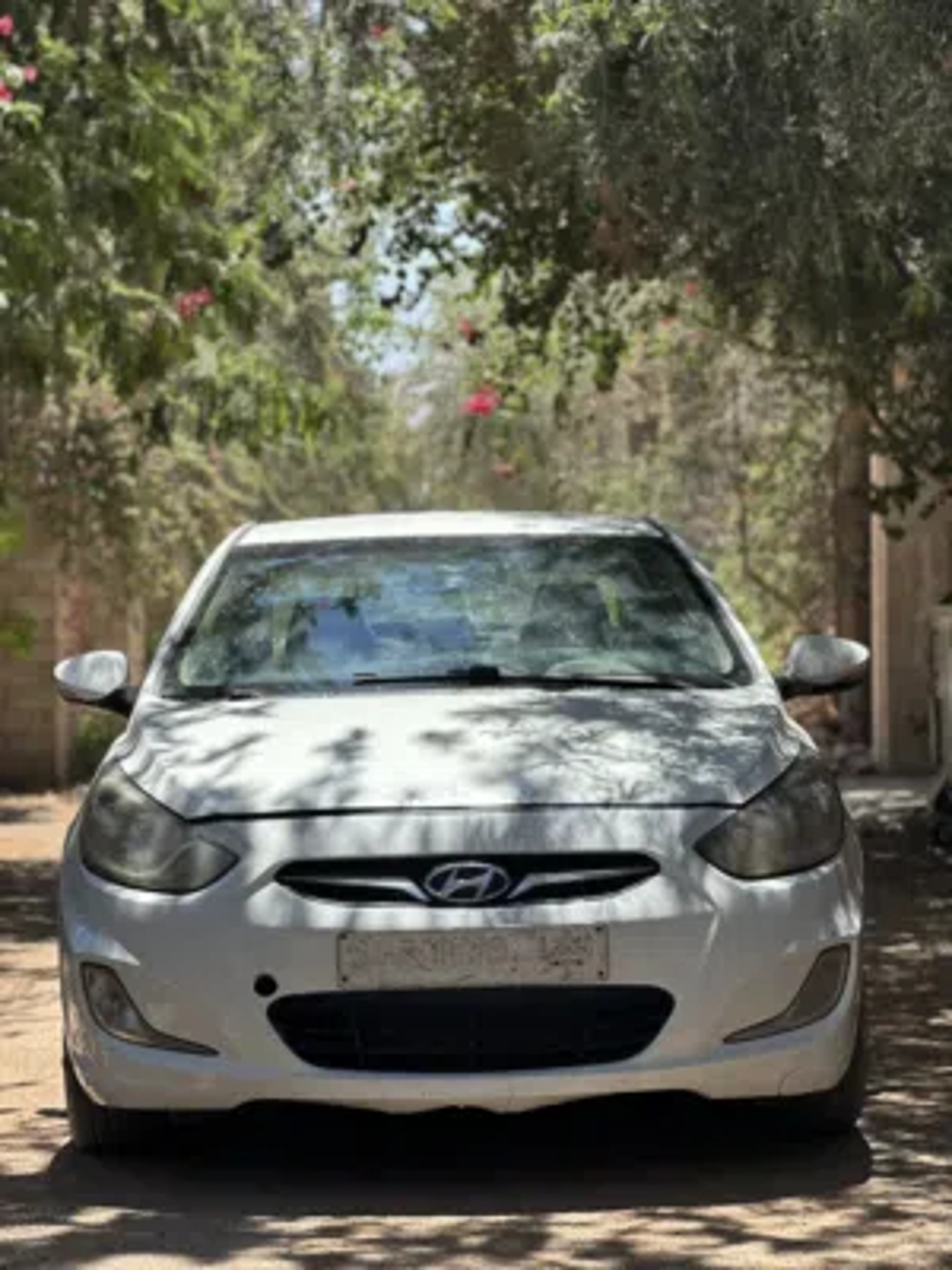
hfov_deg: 19.1
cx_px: 476
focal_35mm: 77
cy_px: 635
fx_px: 2824
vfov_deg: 25.3
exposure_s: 1/289
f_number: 2.8
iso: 25
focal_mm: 9
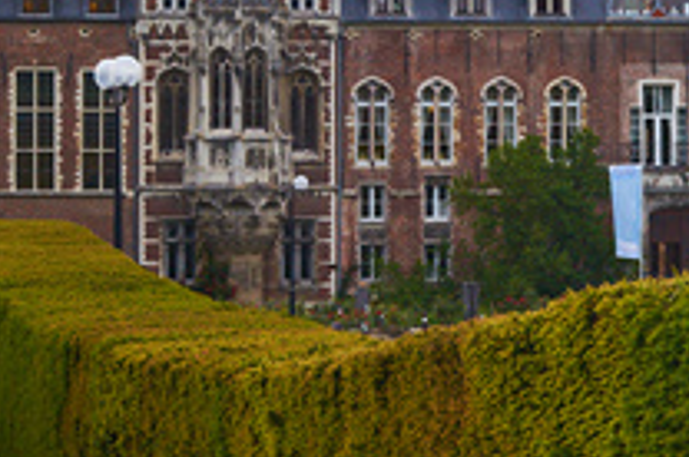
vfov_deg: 11.5
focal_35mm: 118
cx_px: 573
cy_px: 88
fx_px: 2255
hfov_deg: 17.2
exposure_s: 1/200
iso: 200
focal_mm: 35
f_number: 8
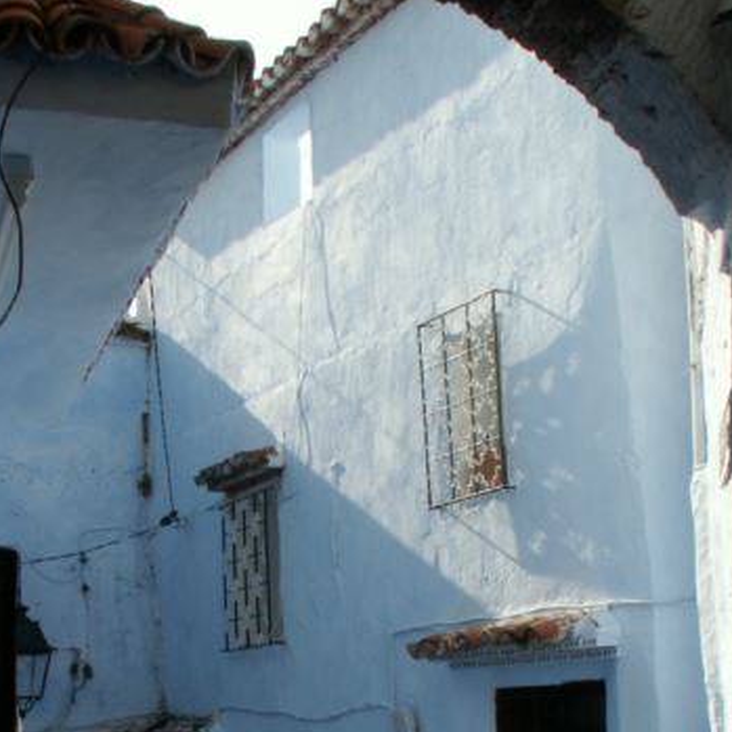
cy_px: 667
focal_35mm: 68
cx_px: 380
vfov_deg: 24.6
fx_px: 1627
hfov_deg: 25.4
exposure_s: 1/100
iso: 50
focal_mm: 5.86
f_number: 8
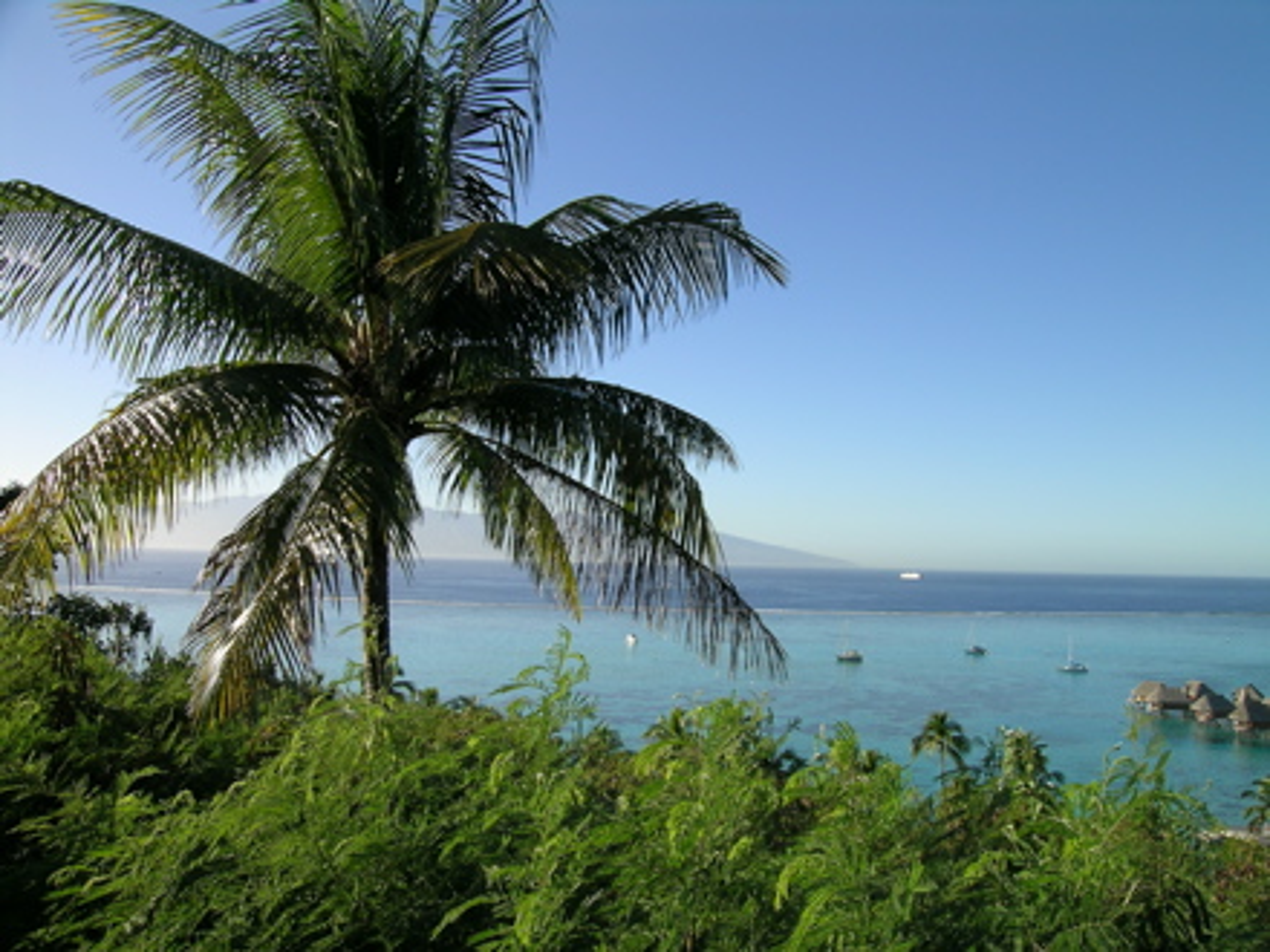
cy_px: 476
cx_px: 635
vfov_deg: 49.7
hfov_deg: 63.4
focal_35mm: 28
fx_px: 1027
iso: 50
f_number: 6.3
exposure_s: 1/228
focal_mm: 5.8
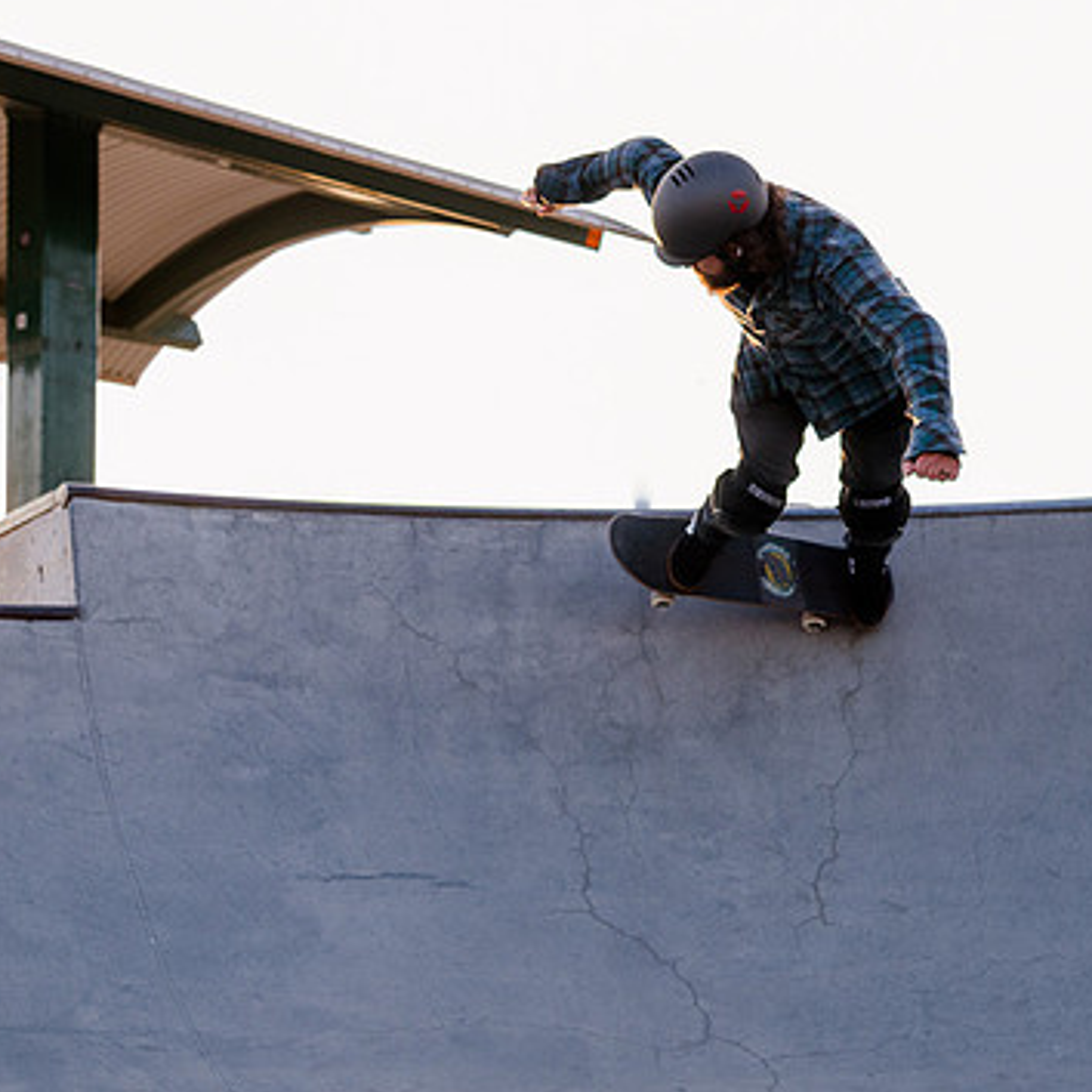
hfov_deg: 21.6
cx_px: 650
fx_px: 2855
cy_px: 520
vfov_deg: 21.7
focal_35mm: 80
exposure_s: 1/800
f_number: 5
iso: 800
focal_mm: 50
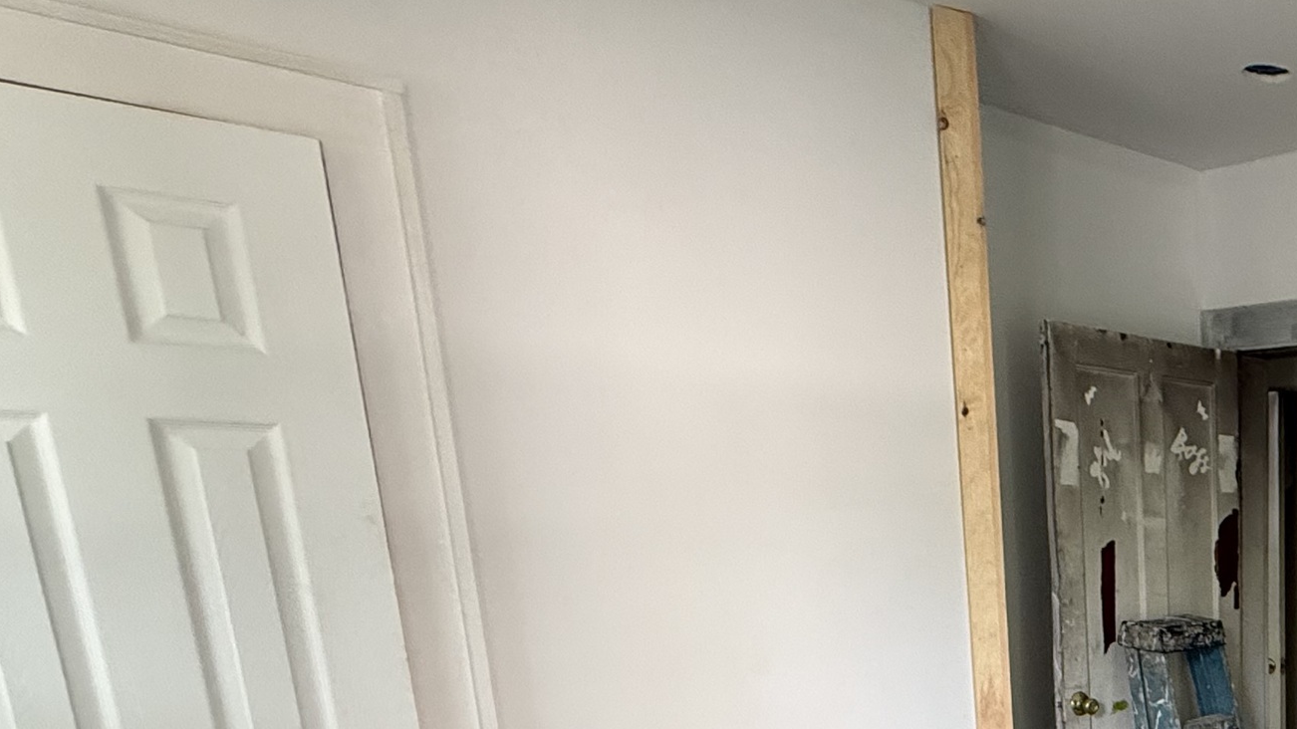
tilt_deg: -12.6
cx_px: 1398
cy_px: 809
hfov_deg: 43.8
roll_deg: -0.7
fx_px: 1238
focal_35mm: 36
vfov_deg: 29.5
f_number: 2.2
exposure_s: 1/88
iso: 400
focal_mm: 2.22
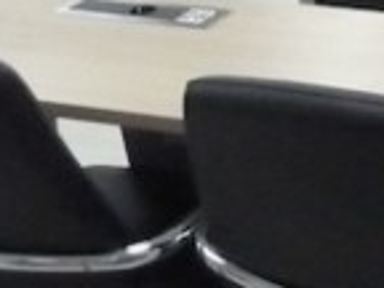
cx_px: 720
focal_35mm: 133
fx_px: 1475
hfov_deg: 13.2
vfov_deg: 10.5
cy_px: -221
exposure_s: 1/60
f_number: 3.3
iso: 800
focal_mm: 4.1
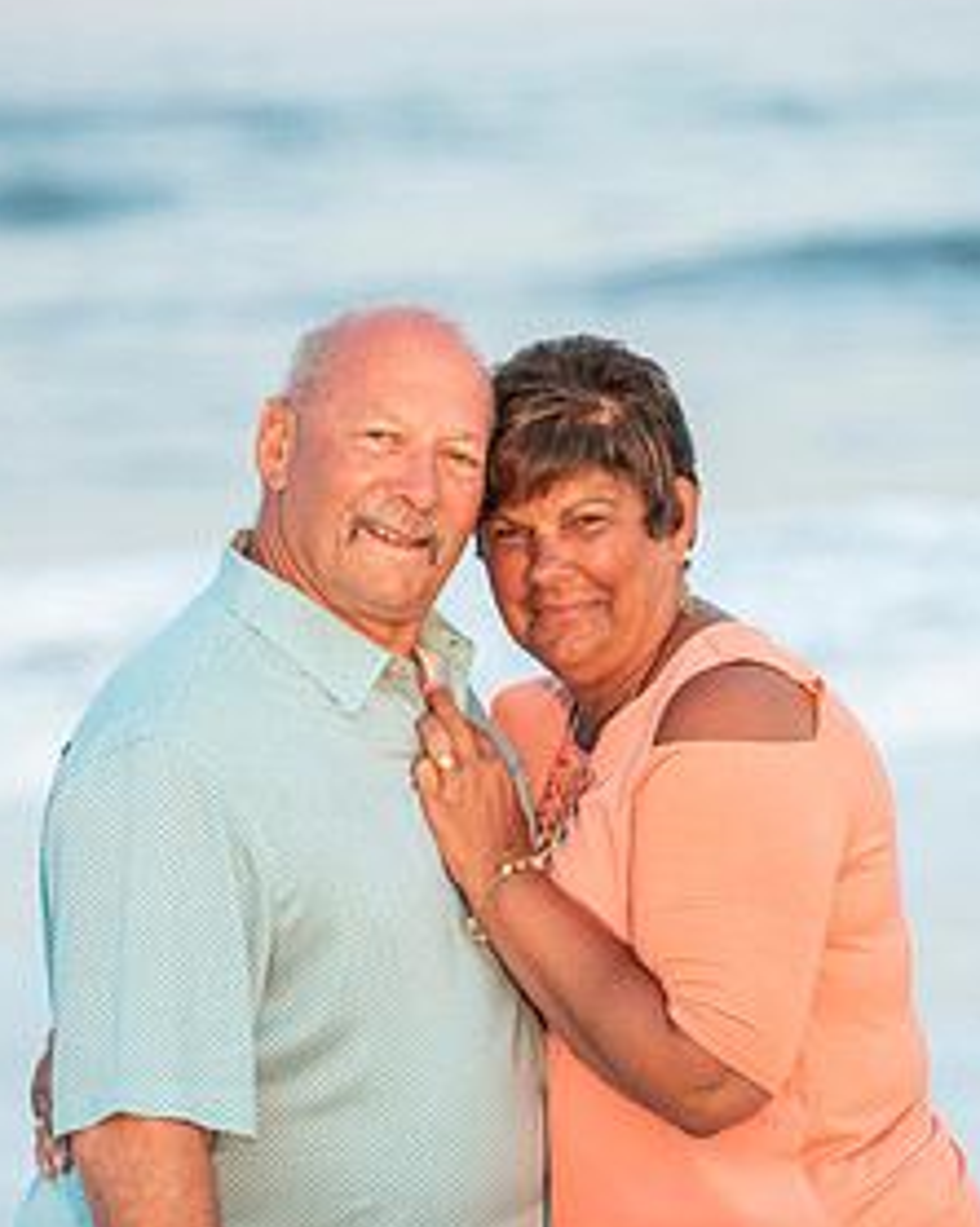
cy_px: 781
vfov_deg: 9.1
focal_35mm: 213
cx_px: 534
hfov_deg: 7.3
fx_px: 7731
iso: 800
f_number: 3.5
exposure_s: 1/1000
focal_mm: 140
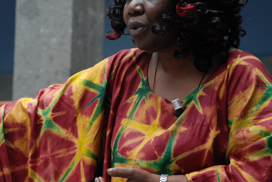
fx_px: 1464
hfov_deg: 10.6
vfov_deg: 7.1
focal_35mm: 194
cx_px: 77
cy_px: 100
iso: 200
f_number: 5.6
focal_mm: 85
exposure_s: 1/100
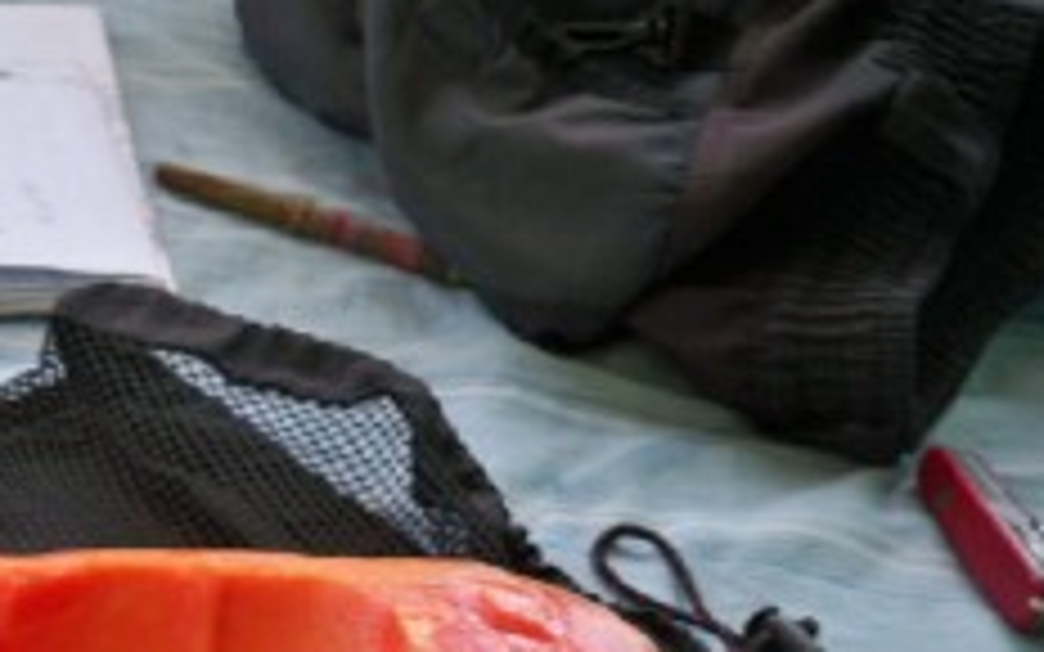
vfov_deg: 19.8
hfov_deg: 31.0
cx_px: 171
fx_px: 1821
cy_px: 621
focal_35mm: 64
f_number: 3.1
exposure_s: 1/60
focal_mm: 6.3
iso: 160
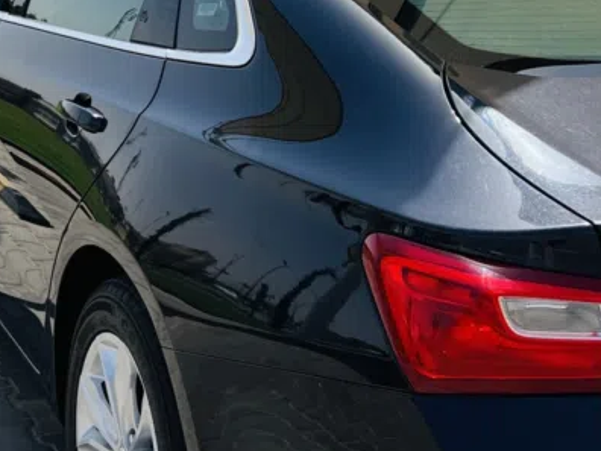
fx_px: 729
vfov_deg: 33.4
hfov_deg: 43.2
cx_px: 141
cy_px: 96
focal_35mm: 42
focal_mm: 5.7
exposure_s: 1/6211
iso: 50
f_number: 1.5
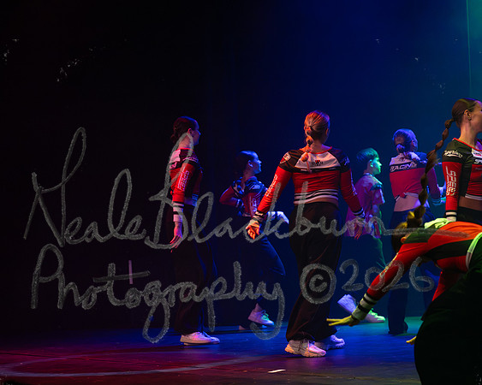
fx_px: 1575
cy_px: 192
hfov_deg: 17.4
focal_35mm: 110
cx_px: 208
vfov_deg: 13.9
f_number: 4
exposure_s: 1/500
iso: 5000
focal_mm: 98
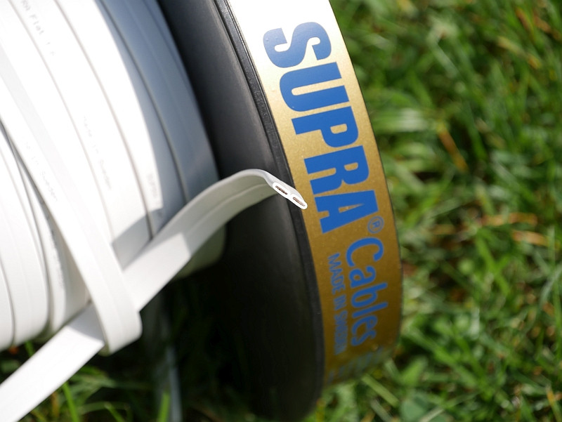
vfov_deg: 5.3
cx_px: 281
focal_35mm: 280
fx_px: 4549
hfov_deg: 7.1
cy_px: 211
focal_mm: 140
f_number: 5.6
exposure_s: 1/640
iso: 200
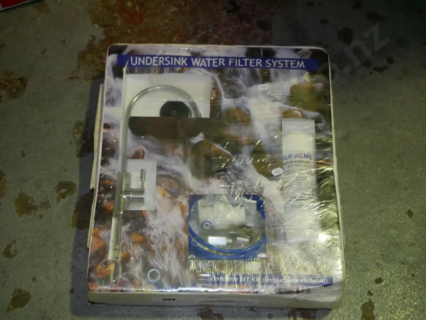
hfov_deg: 41.2
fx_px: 566
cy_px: 160
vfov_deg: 31.5
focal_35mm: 46
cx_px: 213
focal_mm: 23
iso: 3200
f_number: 5.6
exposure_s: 1/160
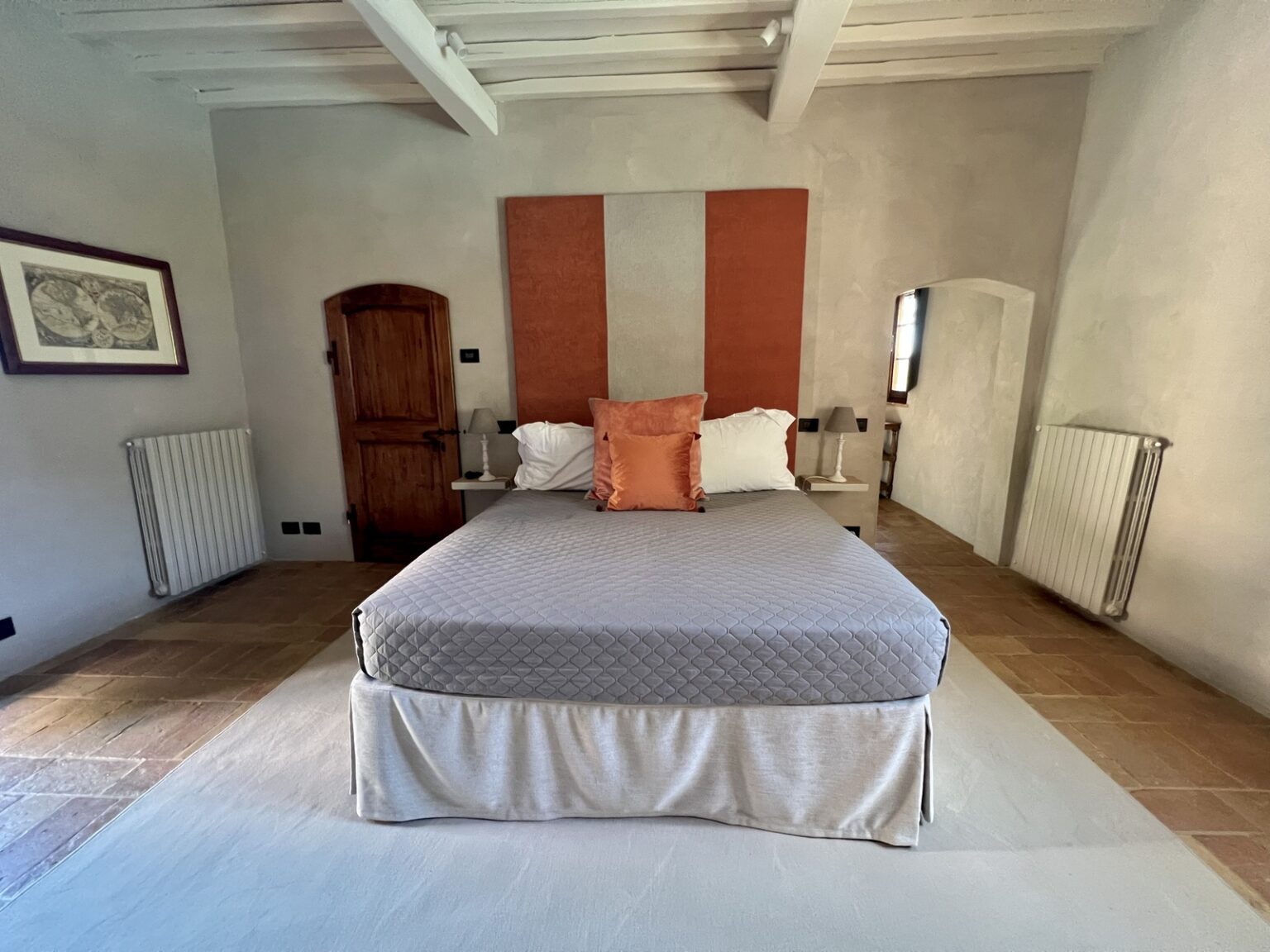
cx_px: 635
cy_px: 476
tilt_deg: -11.6
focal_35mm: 13
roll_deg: +1.2
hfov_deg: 106.2
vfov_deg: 89.9
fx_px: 477
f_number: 1.8
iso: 500
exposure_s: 1/60
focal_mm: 1.57
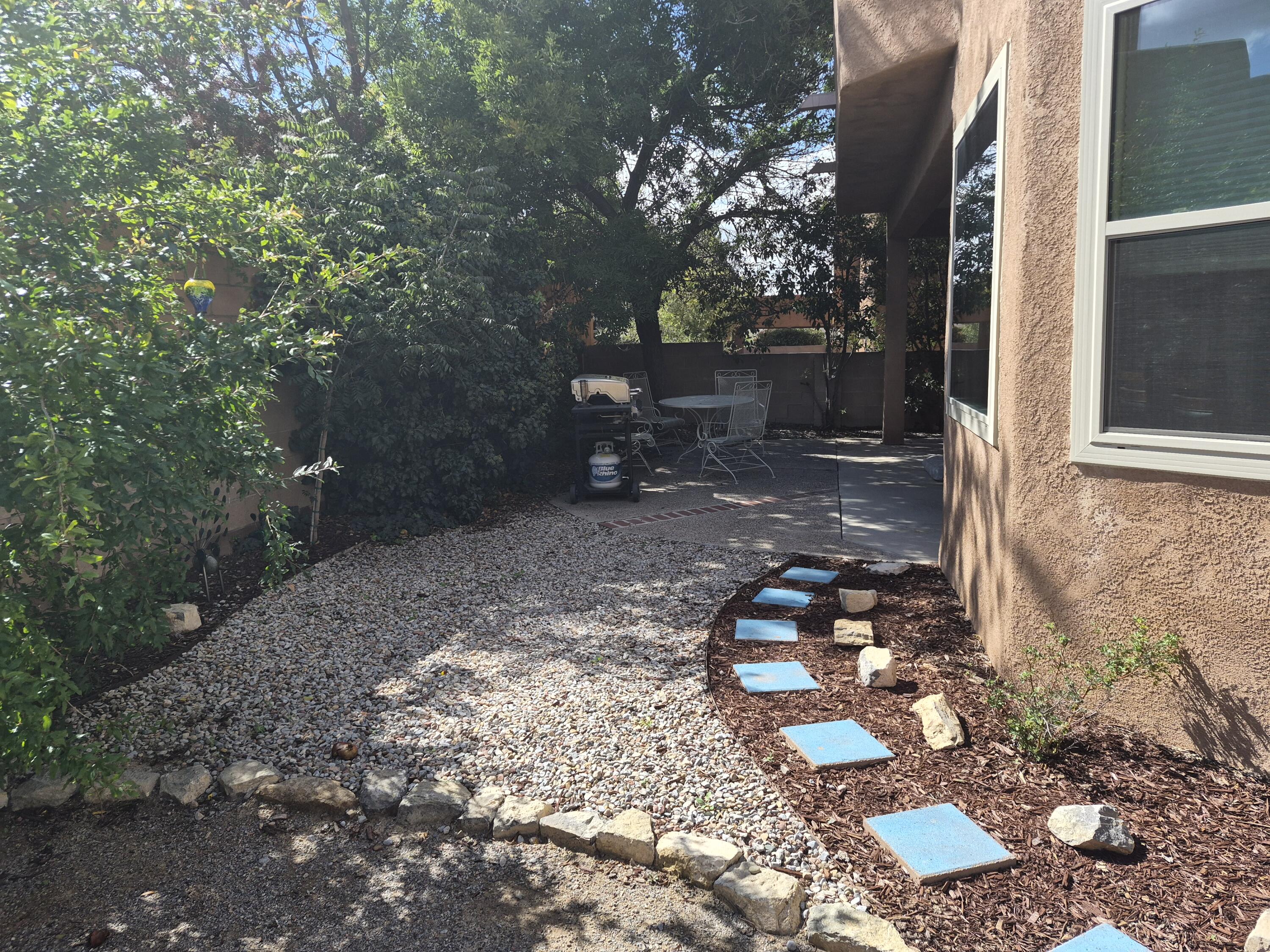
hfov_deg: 73.9
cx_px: 635
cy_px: 476
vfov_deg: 58.9
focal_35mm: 23
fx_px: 844
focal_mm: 5.4
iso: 80
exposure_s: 1/2632
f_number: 1.8
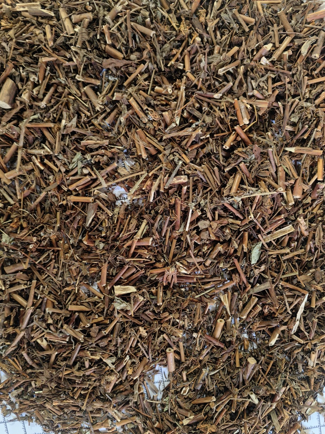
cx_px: 162
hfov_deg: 51.3
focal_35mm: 27
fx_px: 338
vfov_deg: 65.3
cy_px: 217
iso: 400
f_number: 2
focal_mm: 5.75
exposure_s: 1/20
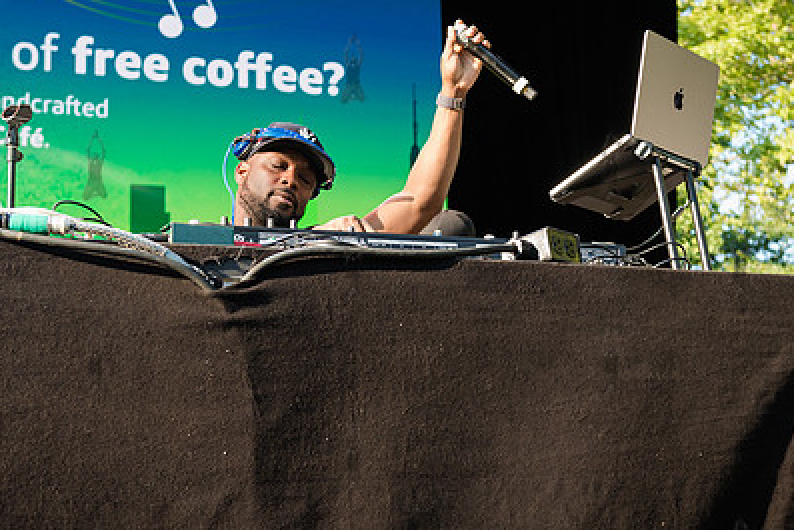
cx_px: 481
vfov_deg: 18.7
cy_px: 305
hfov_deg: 27.6
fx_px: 1611
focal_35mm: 73
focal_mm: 40
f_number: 3.5
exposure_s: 1/500
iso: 500
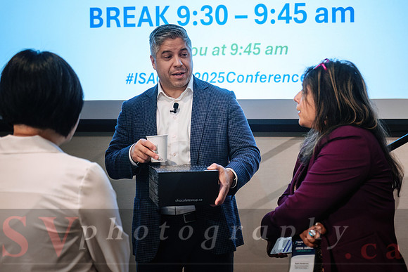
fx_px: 583
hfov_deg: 38.6
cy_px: 136
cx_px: 207
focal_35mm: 51
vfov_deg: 26.3
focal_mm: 33.2
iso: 800
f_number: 2.8
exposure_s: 1/50
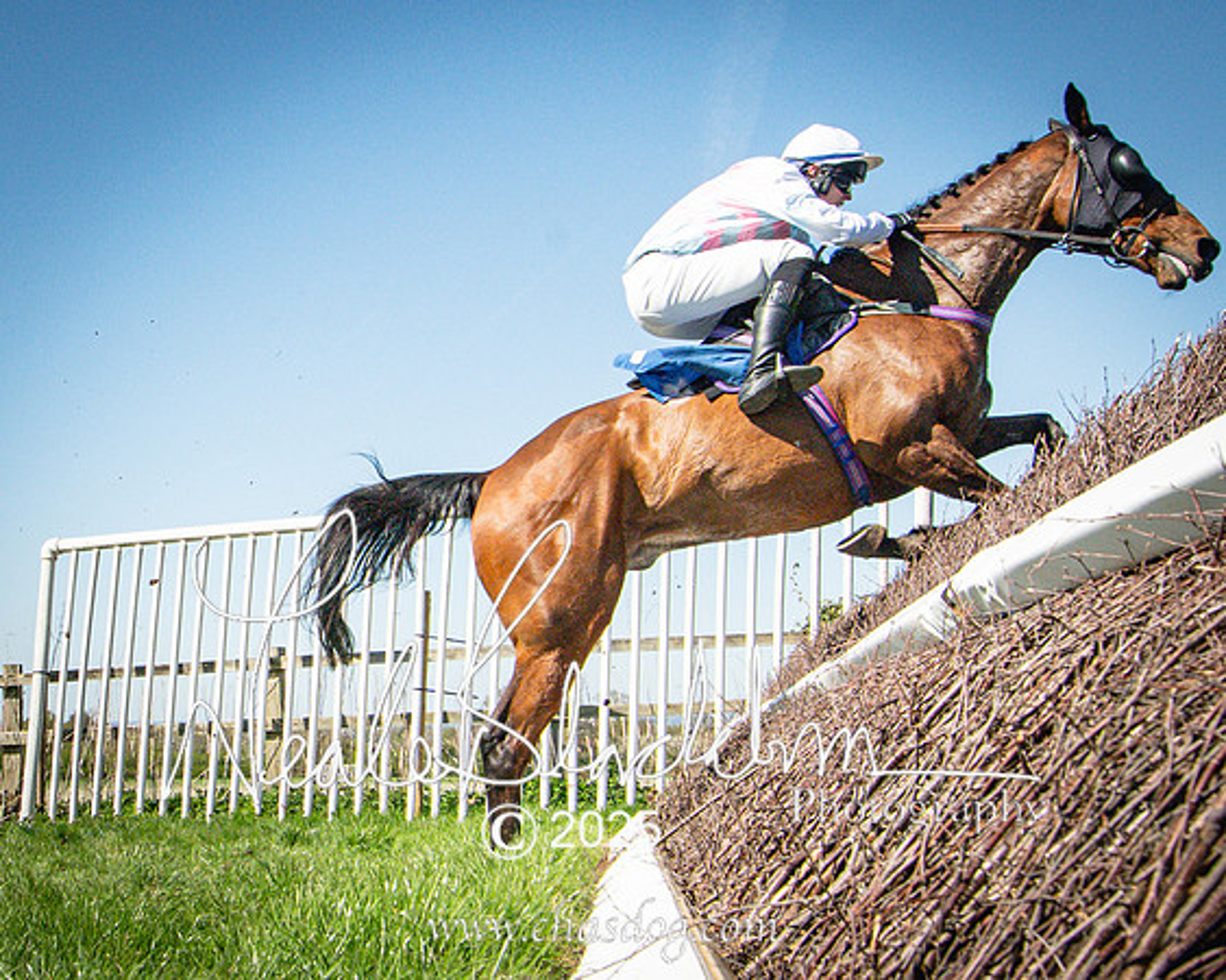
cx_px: 212
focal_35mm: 48
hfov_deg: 37.4
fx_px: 1727
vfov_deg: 31.7
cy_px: 520
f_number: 10
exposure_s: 1/2000
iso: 400
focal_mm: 20
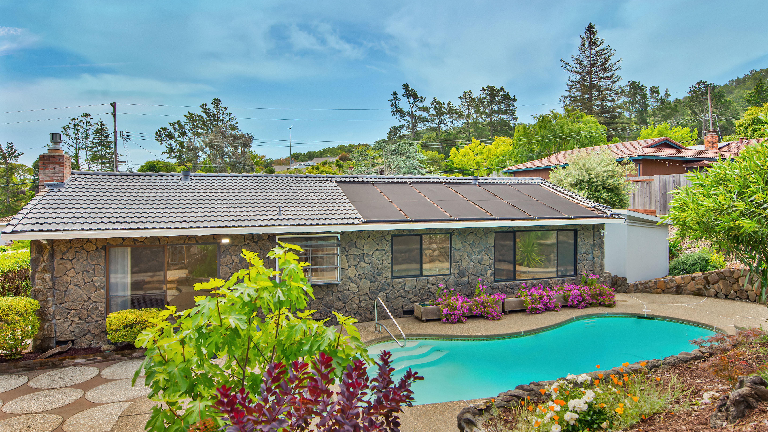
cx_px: 393
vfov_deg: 49.5
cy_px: 204
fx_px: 468
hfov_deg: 78.7
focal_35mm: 23
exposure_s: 1/200
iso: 100
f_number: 7.1
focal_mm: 14
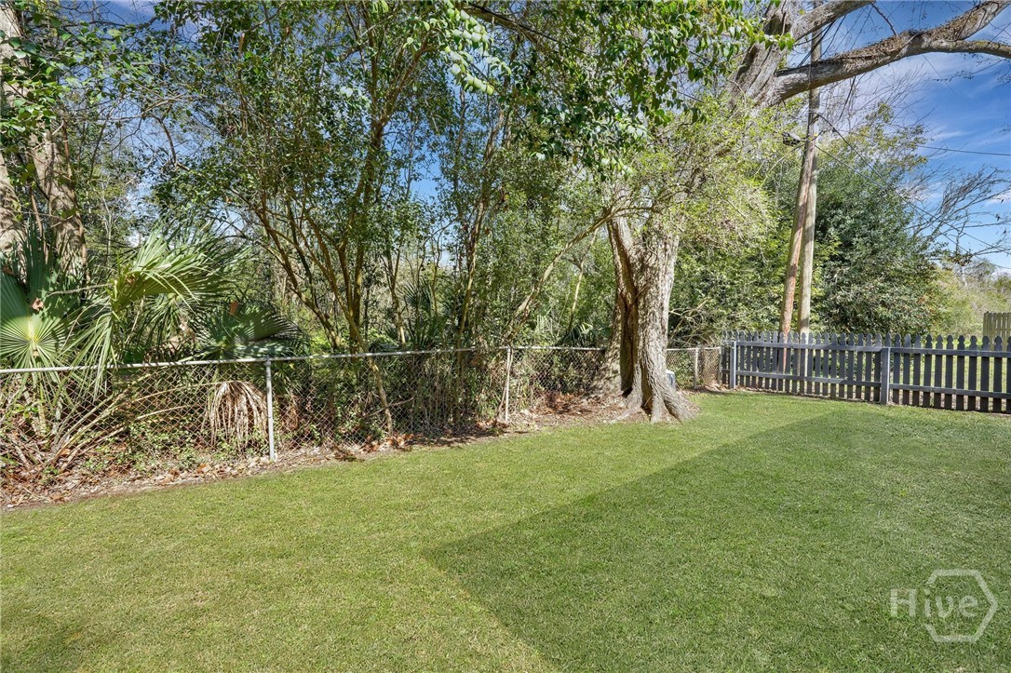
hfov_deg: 95.0
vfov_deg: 72.0
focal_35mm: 16
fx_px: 463
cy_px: 336
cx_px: 506
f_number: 9
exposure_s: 1/160
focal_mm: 16.5
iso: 320
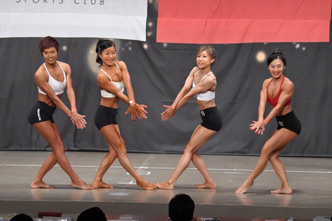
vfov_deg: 7.5
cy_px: 110
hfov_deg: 11.2
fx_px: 1687
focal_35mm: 183
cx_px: 166
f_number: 5.6
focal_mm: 122
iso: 6400
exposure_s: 1/400
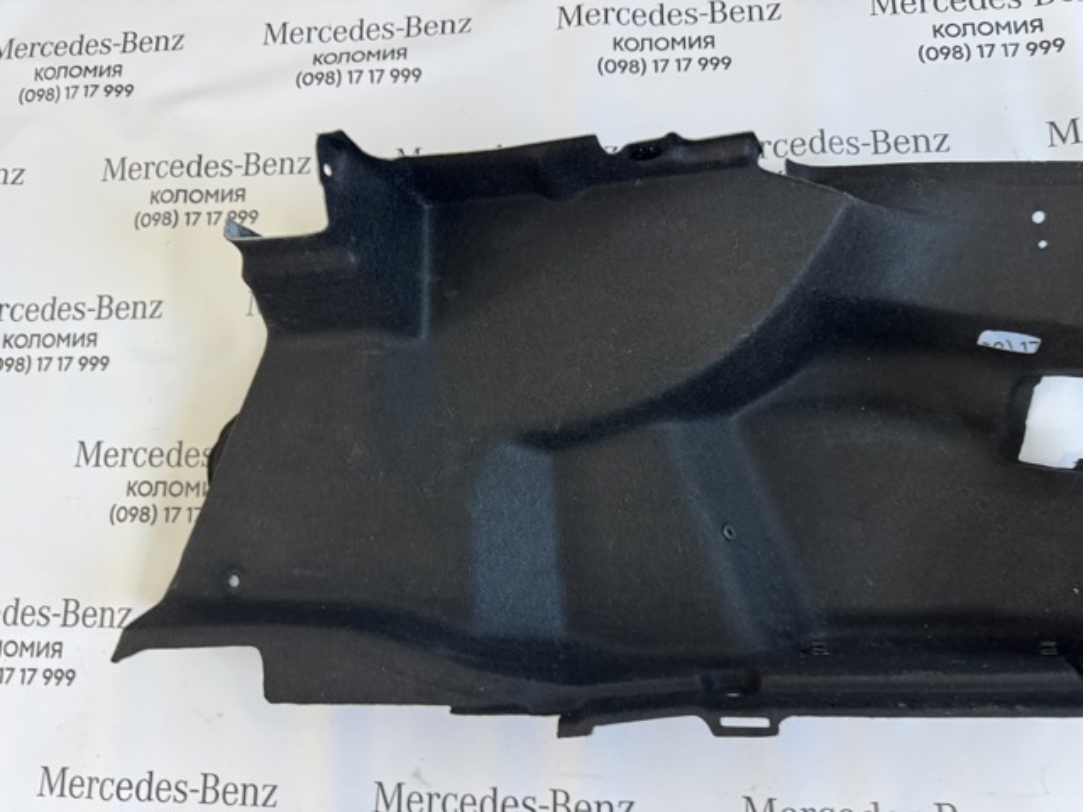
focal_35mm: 24
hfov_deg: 71.6
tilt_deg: -78.9
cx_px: 542
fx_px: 751
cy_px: 406
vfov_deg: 56.8
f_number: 1.78
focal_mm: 6.76
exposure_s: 1/49
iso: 200
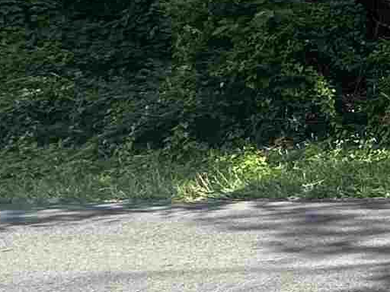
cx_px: 939
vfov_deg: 17.0
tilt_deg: +6.1
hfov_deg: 14.7
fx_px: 946
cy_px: -33
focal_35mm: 84
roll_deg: -0.3
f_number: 2.2
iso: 40
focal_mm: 2.22
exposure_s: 1/344
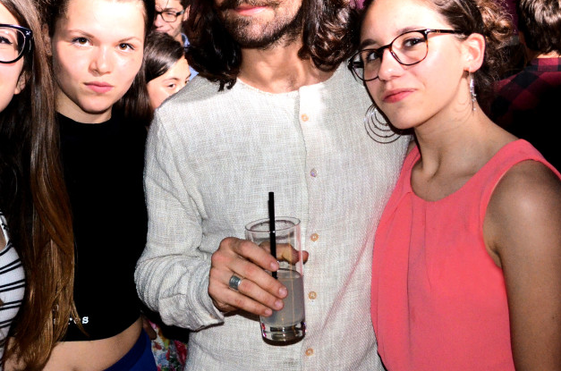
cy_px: 138
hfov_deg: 39.9
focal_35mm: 49
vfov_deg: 27.3
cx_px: 186
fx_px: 762
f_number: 3.8
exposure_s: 1/60
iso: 2200
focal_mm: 20
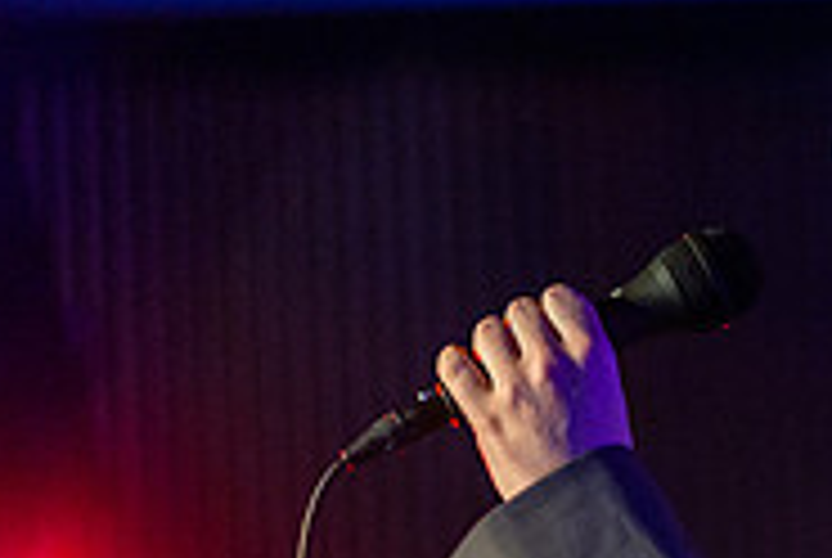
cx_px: 1061
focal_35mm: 266
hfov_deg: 7.6
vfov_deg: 5.2
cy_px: 421
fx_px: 6157
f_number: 1.4
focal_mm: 85
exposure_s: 1/200
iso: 4000
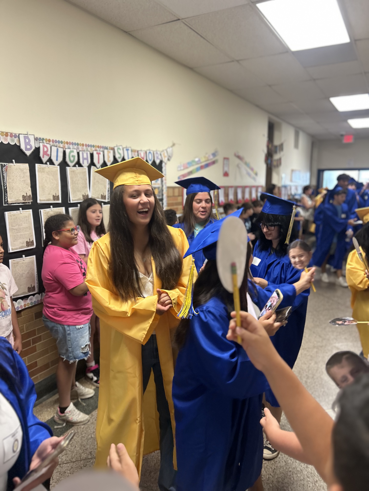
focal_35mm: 26
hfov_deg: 53.1
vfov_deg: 67.3
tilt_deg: -7.0
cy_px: 246
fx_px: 370
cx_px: 184
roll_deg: +0.4
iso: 160
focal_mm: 5.7
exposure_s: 1/60
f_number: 1.5
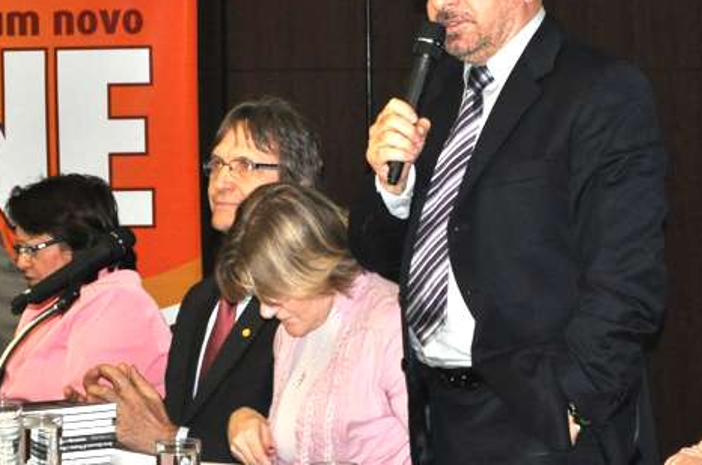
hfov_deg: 9.8
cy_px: -5
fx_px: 4074
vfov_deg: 6.5
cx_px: 301
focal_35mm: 209
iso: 800
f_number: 5.6
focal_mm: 55
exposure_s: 1/60
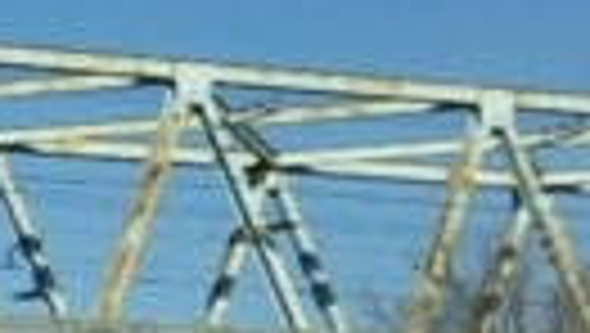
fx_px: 3132
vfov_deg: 6.0
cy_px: 576
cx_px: -1139
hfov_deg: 8.9
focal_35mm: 200
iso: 25
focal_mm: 4
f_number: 2.2
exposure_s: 1/1502
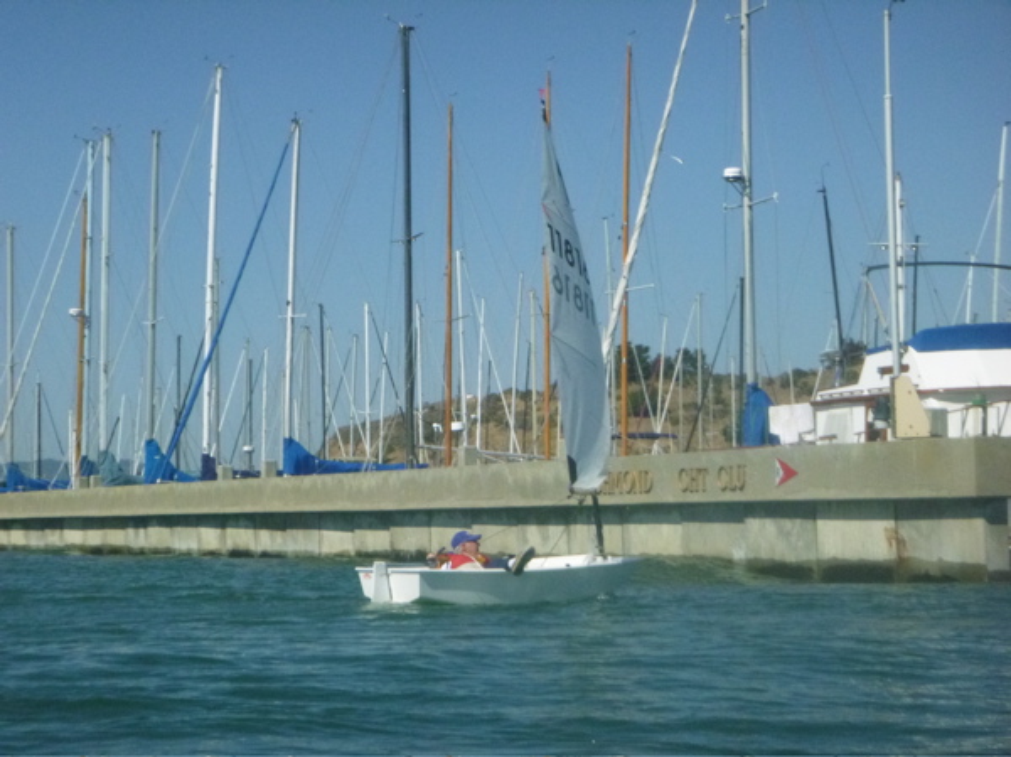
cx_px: 506
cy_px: 378
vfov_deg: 14.8
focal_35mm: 100
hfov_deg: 19.7
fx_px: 2918
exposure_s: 1/500
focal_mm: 18
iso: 400
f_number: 13
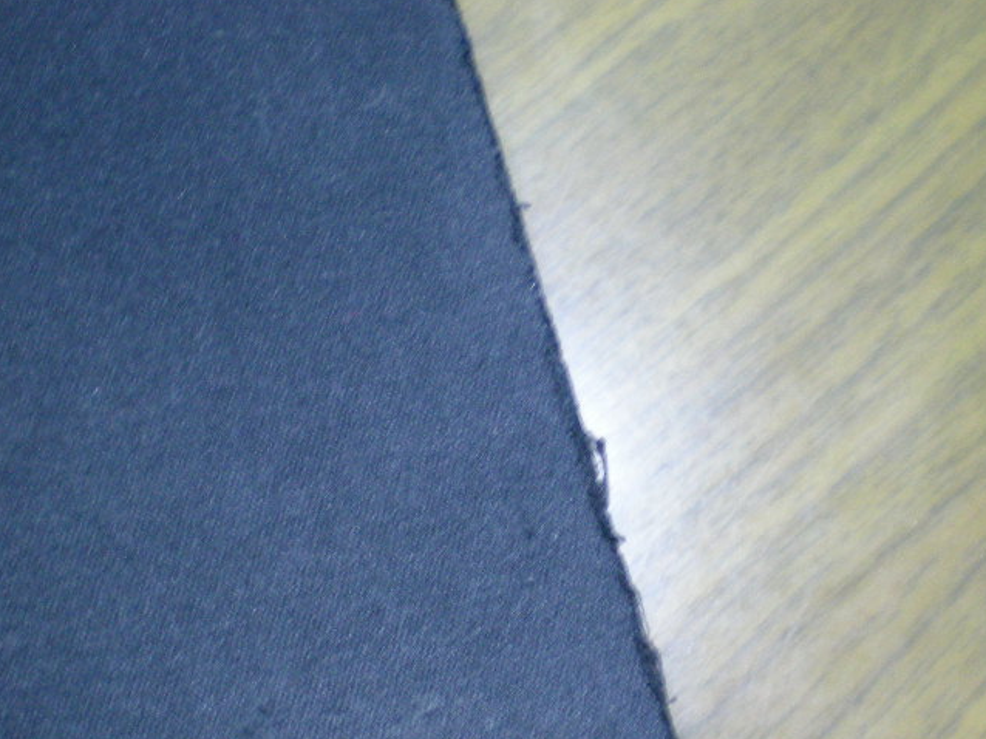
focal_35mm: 61
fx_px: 1737
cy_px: 523
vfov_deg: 23.8
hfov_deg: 31.7
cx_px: 535
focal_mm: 6.3
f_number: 3.1
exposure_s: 1/8
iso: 205
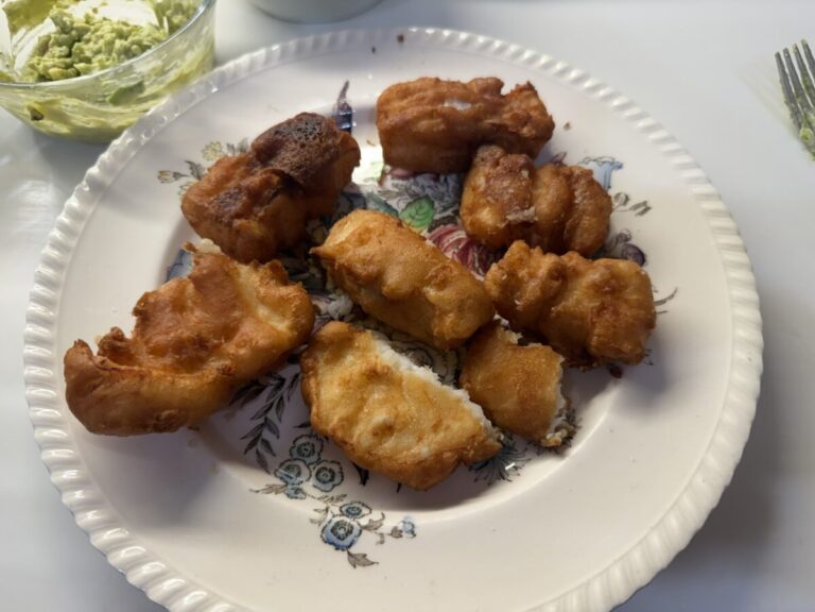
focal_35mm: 24
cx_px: 408
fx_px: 565
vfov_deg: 56.8
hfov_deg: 71.6
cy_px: 306
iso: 125
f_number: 1.78
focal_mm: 6.76
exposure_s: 1/120
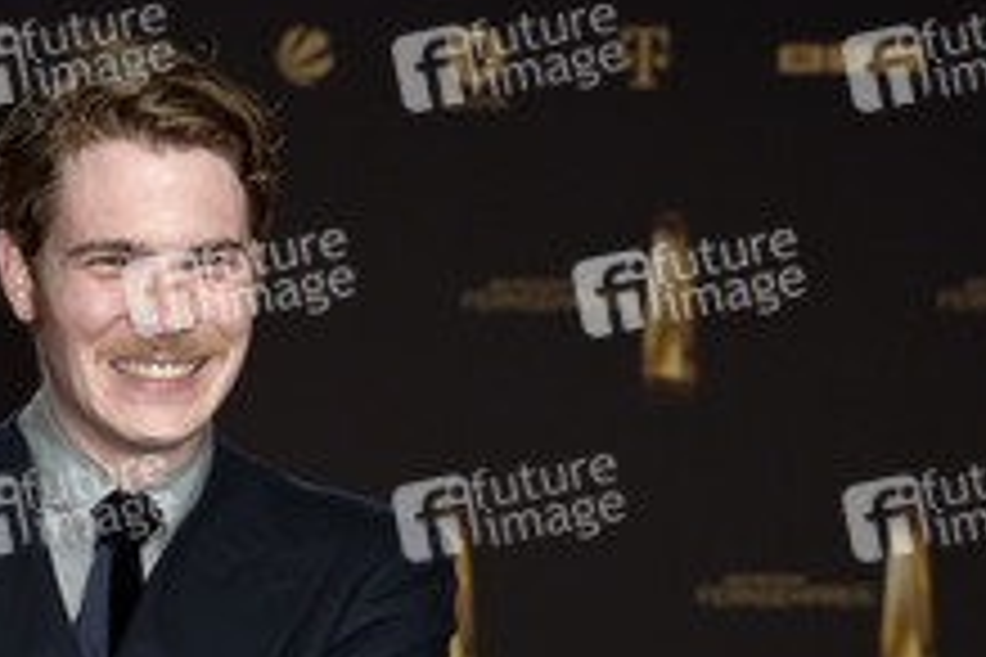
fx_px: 4053
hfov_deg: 13.8
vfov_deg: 9.2
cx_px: 119
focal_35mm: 148
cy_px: 621
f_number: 5.6
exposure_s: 1/250
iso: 1250
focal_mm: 72
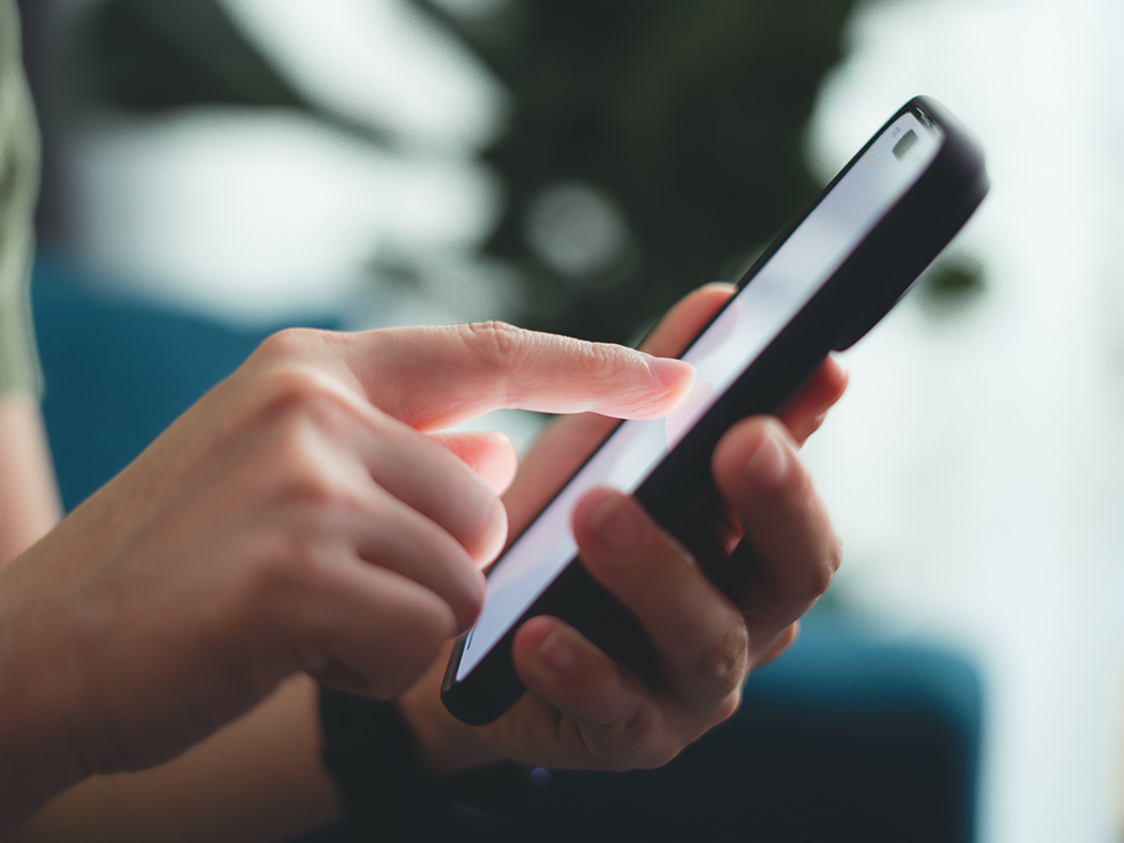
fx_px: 1786
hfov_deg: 34.9
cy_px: 416
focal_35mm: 55
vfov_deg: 26.6
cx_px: 531
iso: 200
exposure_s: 1/100
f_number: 1.8
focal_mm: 50
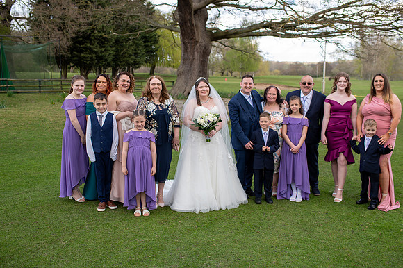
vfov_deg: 35.9
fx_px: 414
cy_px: 134
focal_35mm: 37
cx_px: 202
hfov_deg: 51.9
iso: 100
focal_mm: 35
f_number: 3.2
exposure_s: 1/320
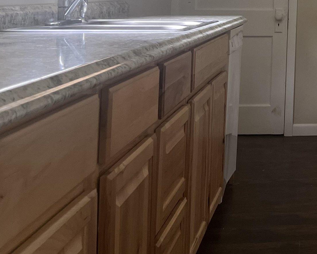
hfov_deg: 23.3
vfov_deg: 20.2
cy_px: -48
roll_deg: +0.0
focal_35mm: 71
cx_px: 428
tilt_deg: +4.0
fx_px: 666
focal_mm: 5.1
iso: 125
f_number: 1.6
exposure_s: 1/120
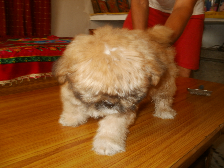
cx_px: 112
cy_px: 84
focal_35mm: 36
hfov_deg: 51.4
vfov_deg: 39.7
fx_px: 233
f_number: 3.5
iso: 125
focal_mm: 6.3
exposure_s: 1/30
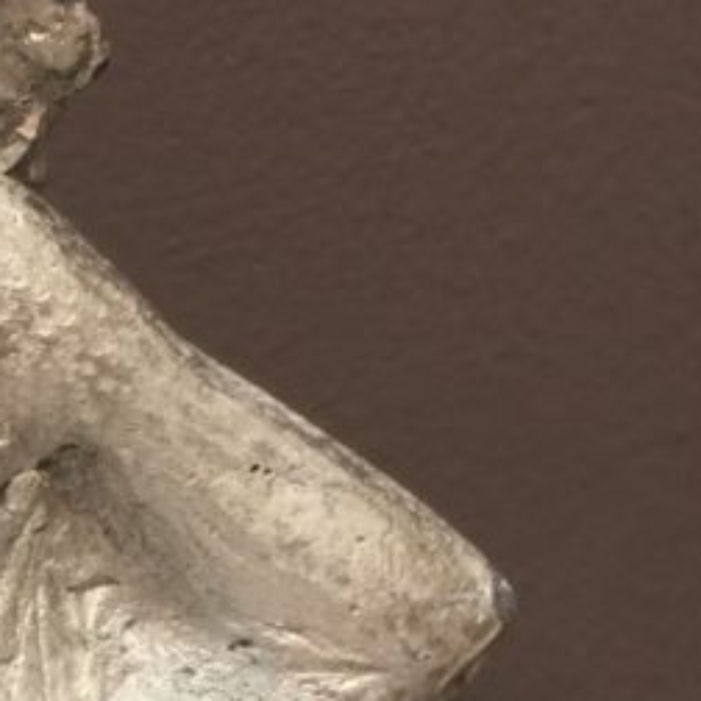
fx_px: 2383
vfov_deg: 16.5
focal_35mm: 104
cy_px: 645
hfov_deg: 15.5
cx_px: -325
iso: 50
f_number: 2.2
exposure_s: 1/33
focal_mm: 4.15
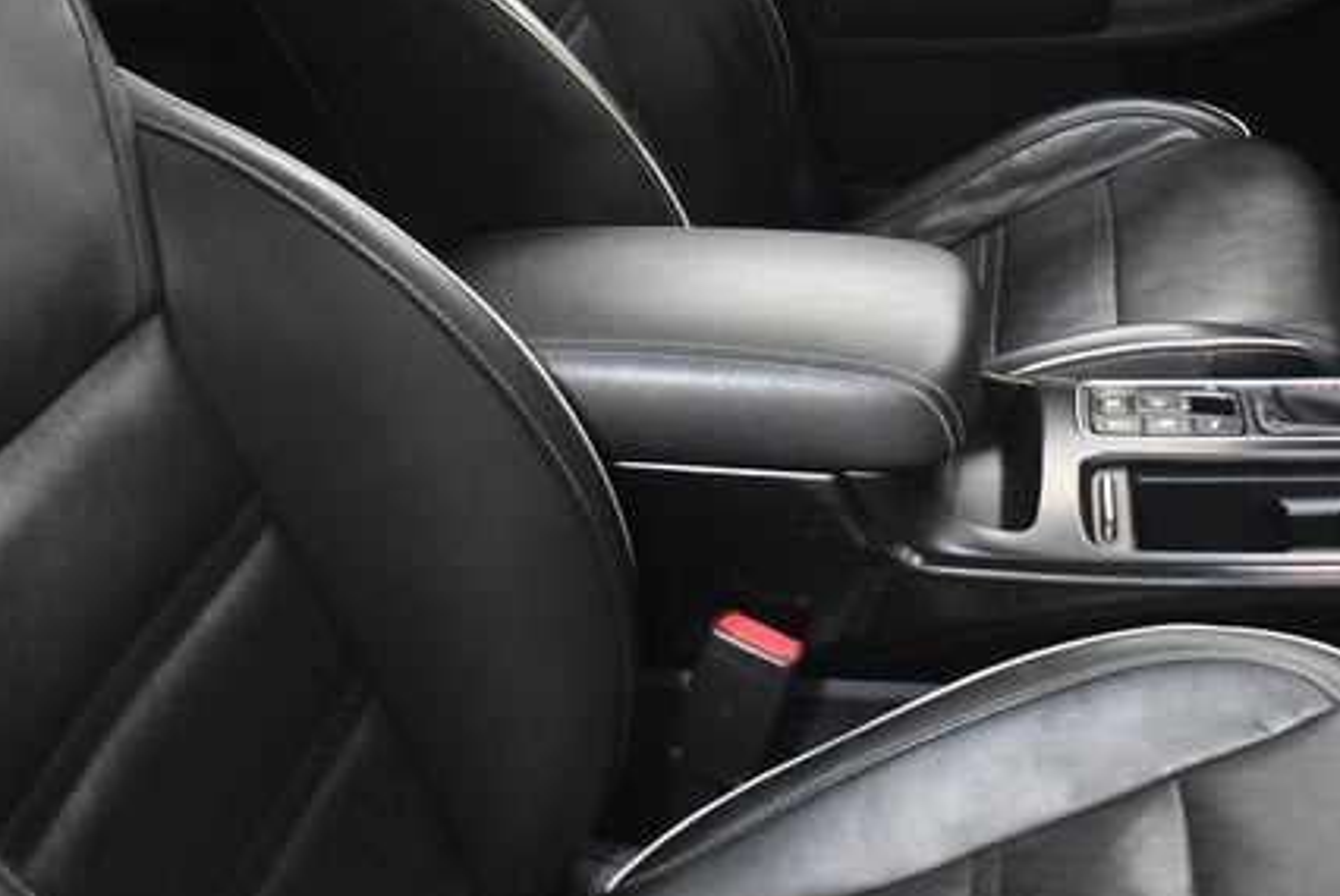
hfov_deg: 34.7
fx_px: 2124
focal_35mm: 57
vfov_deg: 23.0
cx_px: 896
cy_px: 28
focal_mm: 18
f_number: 3.5
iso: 3200
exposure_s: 1/30
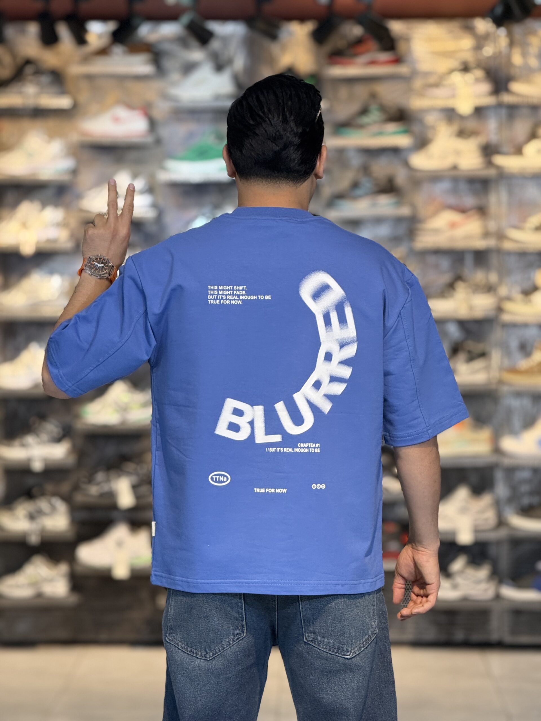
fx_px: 2501
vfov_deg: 16.4
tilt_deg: -1.6
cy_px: 360
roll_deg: -0.8
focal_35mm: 120
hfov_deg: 12.3
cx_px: 270
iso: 200
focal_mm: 15.66
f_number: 2.8
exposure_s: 1/100
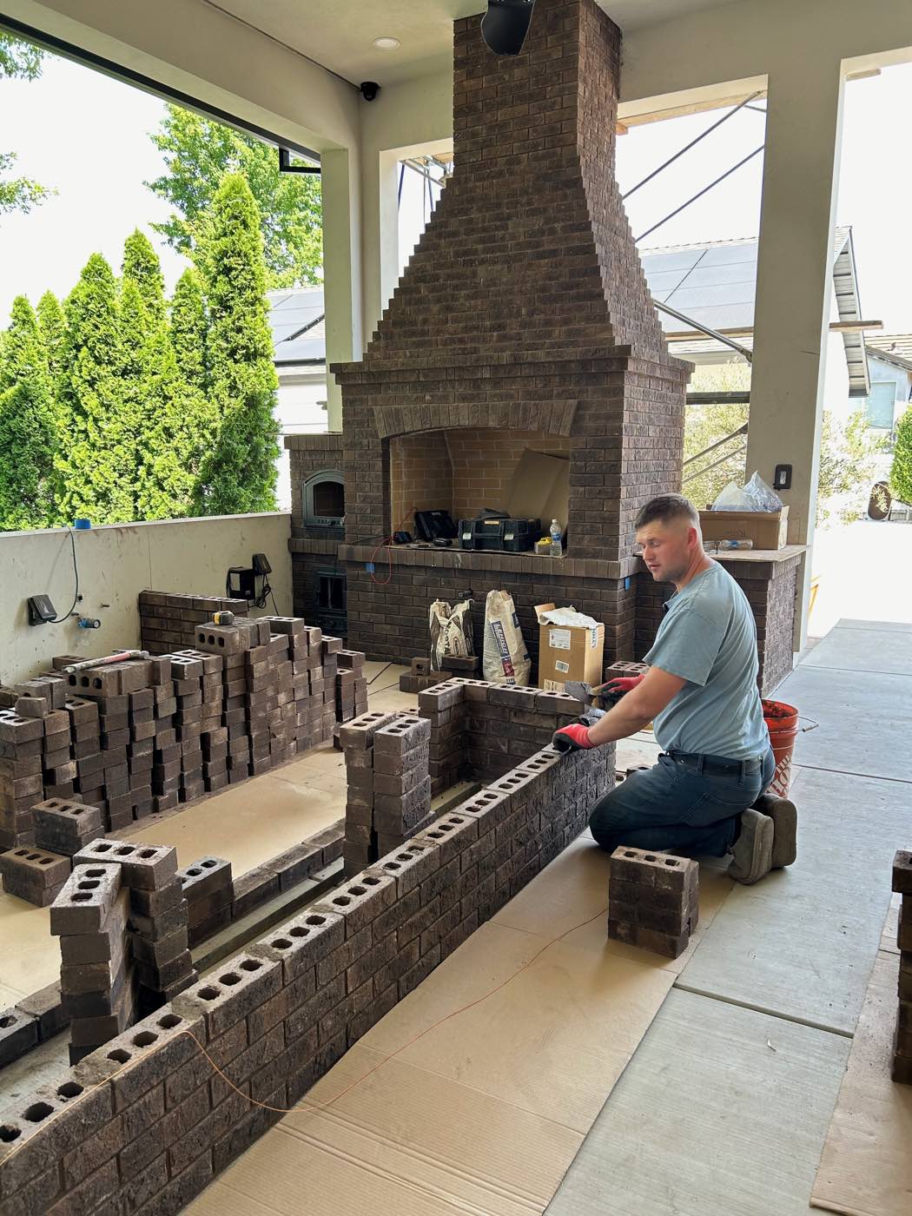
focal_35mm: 26
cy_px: 608
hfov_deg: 53.1
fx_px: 913
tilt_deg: -9.4
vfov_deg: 67.3
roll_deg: -0.5
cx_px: 456
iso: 40
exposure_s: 1/167
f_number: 1.5
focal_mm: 5.7
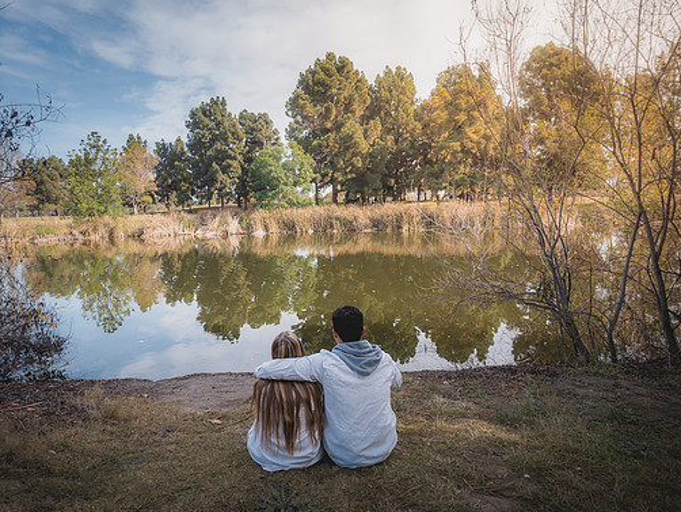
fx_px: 394
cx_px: 307
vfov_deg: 66.0
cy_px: 255
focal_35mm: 20
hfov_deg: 81.5
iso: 250
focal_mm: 18
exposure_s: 1/1600
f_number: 2.8
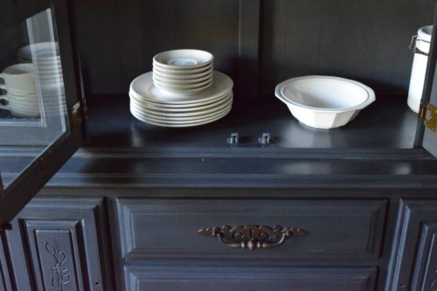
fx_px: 582
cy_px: 146
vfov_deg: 28.1
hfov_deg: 41.1
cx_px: 218
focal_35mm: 48
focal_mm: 32
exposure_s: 1/50
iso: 12800
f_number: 8
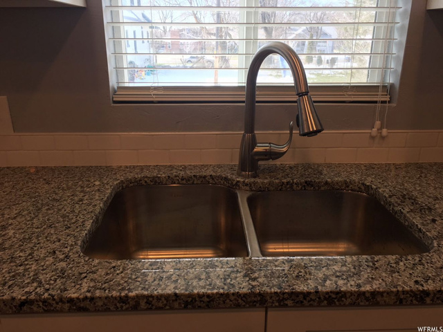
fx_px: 371
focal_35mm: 29
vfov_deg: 48.2
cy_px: 166
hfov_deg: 61.7
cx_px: 222
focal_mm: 4.15
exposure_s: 1/120
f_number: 2.2
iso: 40
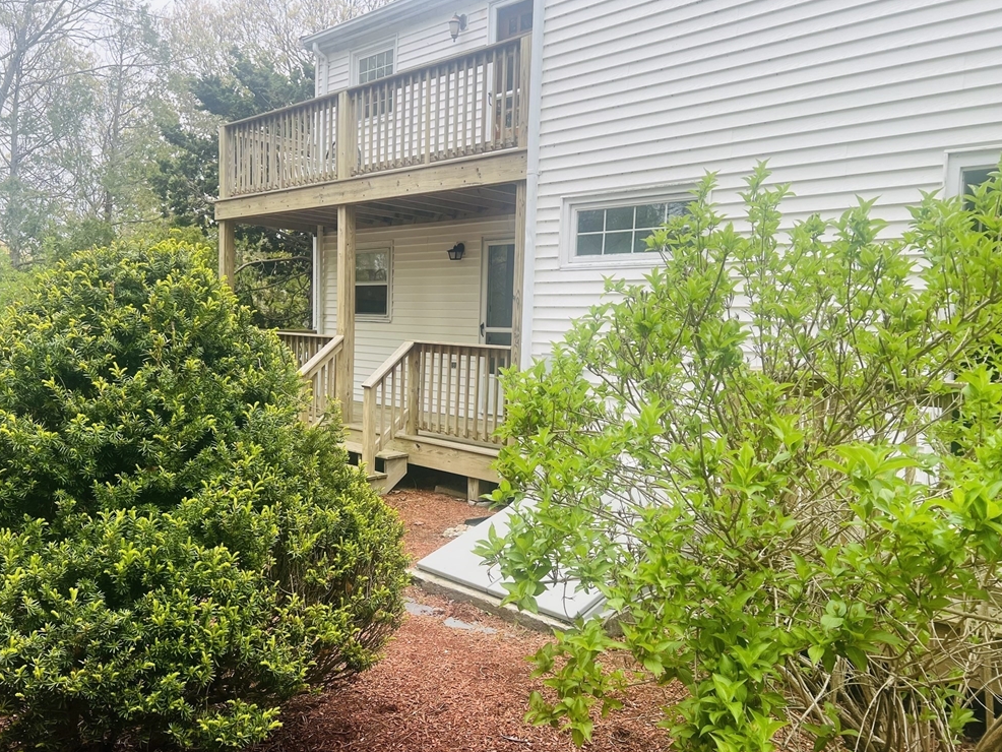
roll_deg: -2.0
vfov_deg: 51.4
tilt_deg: -3.8
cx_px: 485
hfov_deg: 65.3
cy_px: 365
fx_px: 782
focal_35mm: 27
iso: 50
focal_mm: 5.7
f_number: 1.5
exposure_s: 1/394
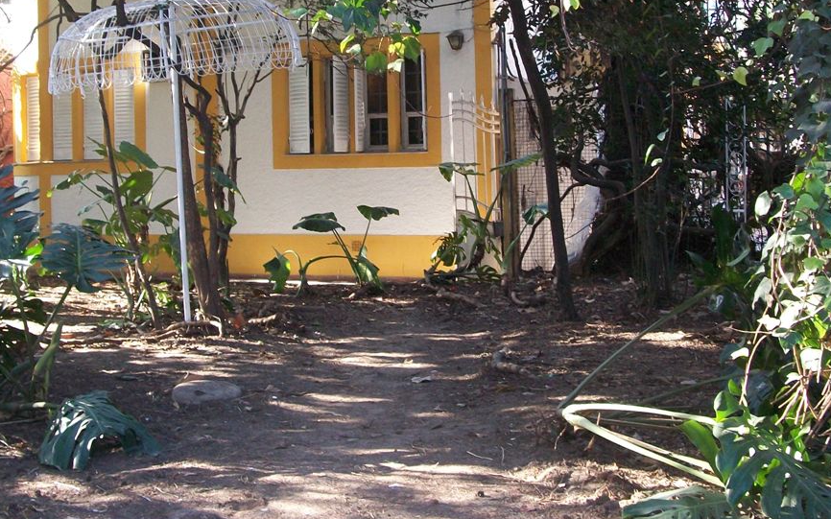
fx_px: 1155
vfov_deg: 25.1
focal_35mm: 51
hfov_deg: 39.5
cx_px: 375
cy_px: 150
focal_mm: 7.1
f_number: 3.2
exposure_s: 1/60
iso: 160
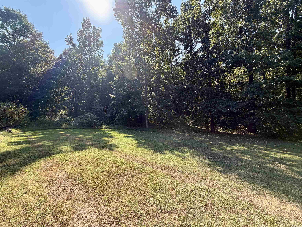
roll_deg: +2.3
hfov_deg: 102.1
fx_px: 122
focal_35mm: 14
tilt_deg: -1.0
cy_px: 114
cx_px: 151
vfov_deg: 85.7
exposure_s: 1/502
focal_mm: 2.22
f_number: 2.2
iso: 50
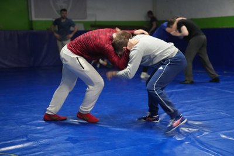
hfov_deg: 34.5
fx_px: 377
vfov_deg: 23.4
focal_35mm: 58
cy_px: 78
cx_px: 117
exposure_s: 1/80
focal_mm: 58
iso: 12800
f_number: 2.8
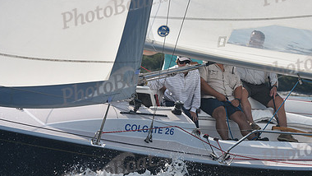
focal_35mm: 147
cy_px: 115
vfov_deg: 8.3
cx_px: 220
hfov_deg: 14.6
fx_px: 1216
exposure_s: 1/1000
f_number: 5.6
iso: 250
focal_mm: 92
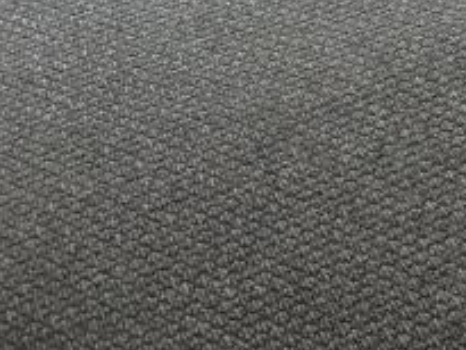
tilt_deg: -14.7
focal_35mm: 130
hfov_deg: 12.1
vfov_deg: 9.9
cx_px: 1116
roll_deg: +3.0
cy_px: -518
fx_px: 1751
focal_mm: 5.7
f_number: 1.5
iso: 80
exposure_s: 1/121
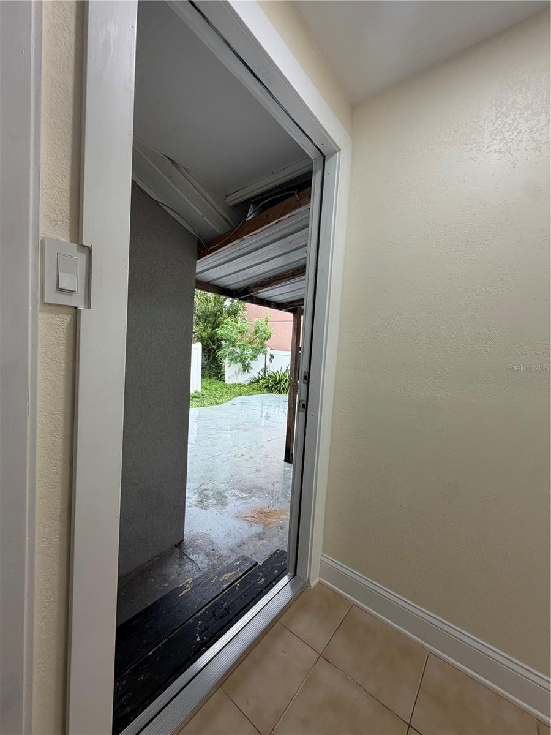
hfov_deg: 85.7
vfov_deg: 102.1
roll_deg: -3.6
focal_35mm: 14
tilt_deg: -2.7
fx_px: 297
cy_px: 368
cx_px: 276
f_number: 2.2
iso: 125
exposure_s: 1/121
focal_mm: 2.22
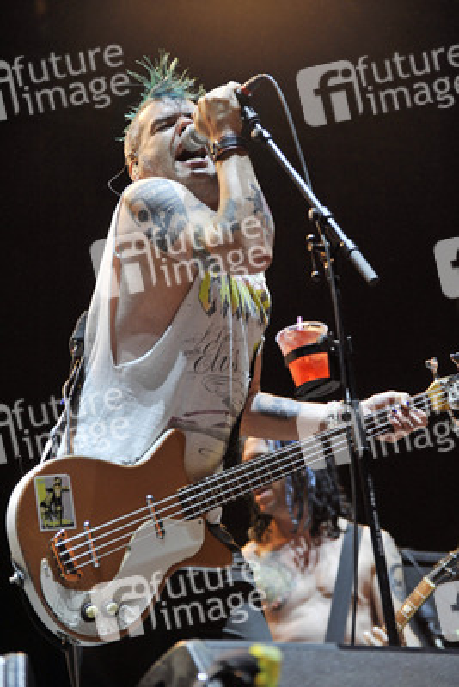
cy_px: 344
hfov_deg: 9.8
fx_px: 2675
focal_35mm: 140
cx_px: 230
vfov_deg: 14.6
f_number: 5
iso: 1600
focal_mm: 140
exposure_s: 1/160
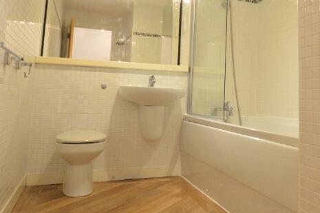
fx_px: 293
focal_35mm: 33
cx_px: 215
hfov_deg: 56.0
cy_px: 59
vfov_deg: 39.1
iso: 1000
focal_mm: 10
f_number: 3.5
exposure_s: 1/60
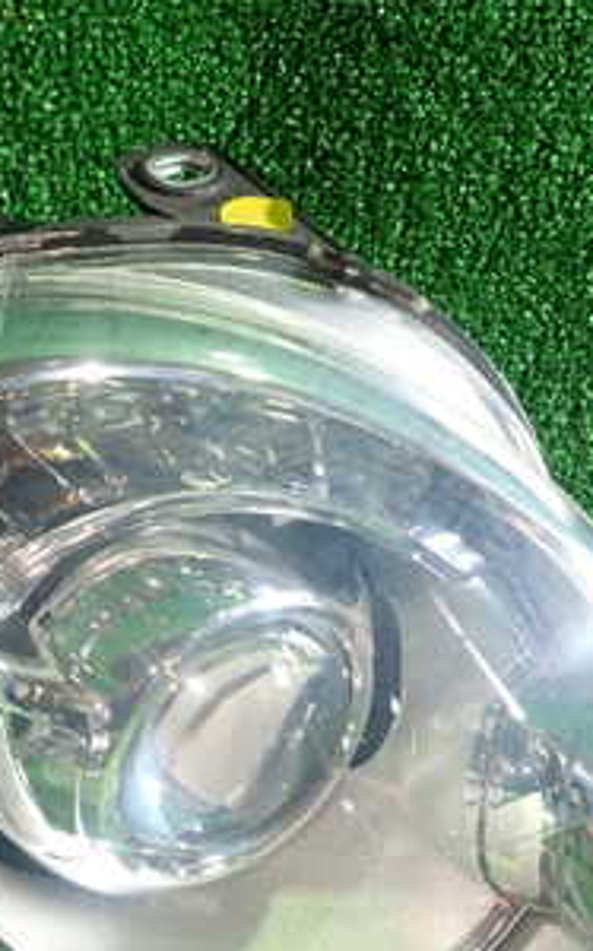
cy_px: 656
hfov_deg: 24.2
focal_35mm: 53
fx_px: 1373
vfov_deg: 37.7
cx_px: 168
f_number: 2
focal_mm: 4.5
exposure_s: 1/50
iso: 200
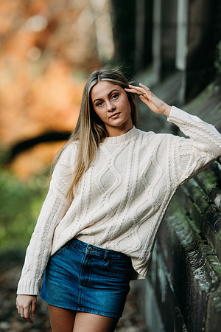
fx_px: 1243
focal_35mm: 135
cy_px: 166
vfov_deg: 15.2
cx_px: 110
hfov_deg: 10.2
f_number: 2
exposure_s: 1/640
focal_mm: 135
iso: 200
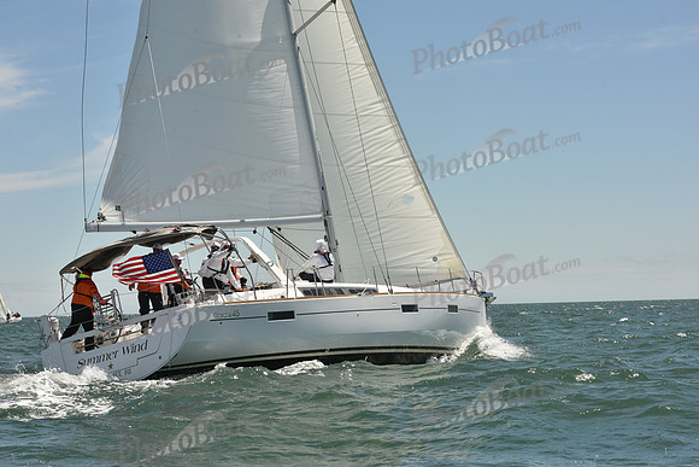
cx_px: 350
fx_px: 1748
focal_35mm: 90
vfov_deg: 15.2
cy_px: 234
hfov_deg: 22.6
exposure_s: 1/800
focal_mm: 90
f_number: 13
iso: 320
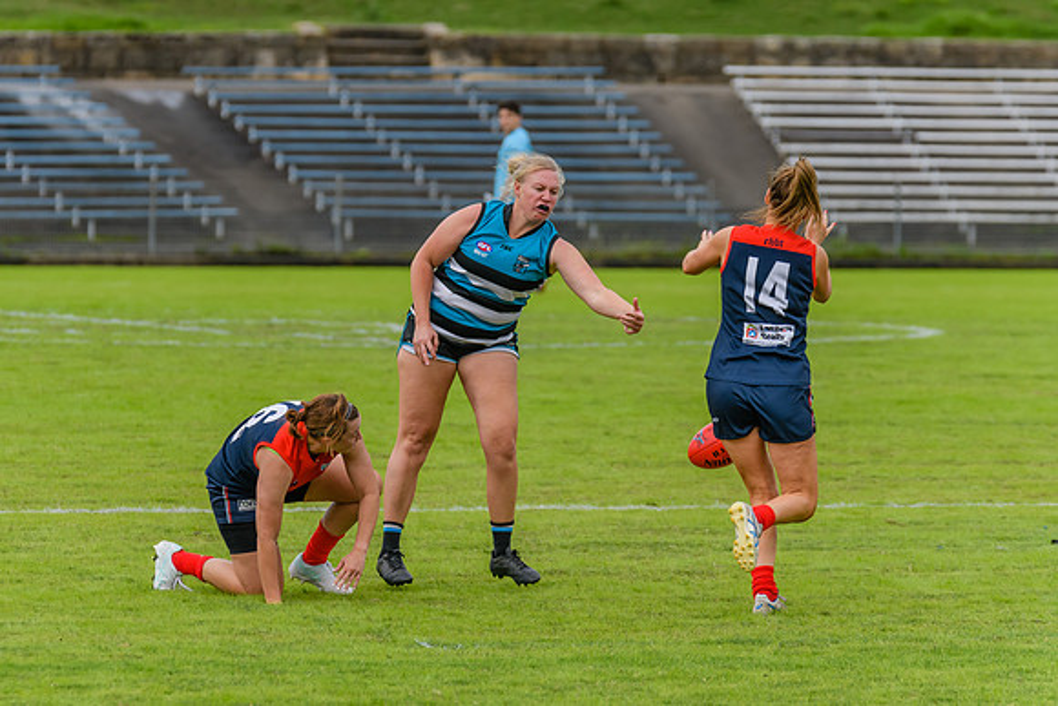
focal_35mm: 365
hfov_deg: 5.7
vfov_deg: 3.8
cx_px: 484
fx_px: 10720
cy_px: 325
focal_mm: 290
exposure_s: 1/2000
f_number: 6.3
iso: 800
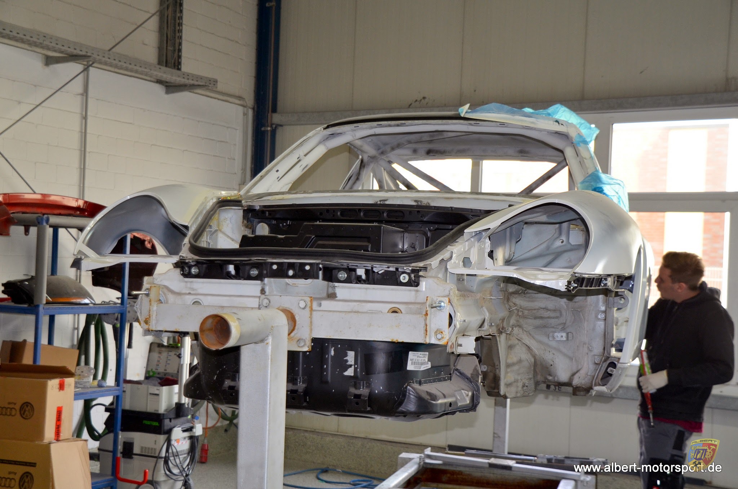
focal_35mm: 52
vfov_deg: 25.6
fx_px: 1074
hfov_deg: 37.9
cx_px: 369
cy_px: 244
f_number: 4.2
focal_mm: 35
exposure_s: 1/125
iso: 400
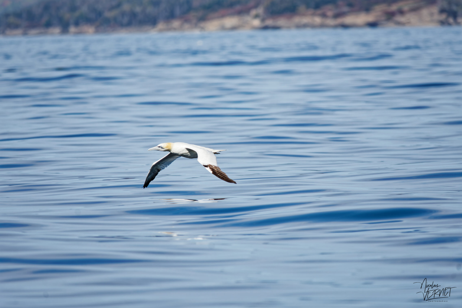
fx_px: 9623
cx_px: 231
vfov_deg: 1.8
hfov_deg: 2.8
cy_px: 154
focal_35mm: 750
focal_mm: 500
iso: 200
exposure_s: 1/1000
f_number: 8
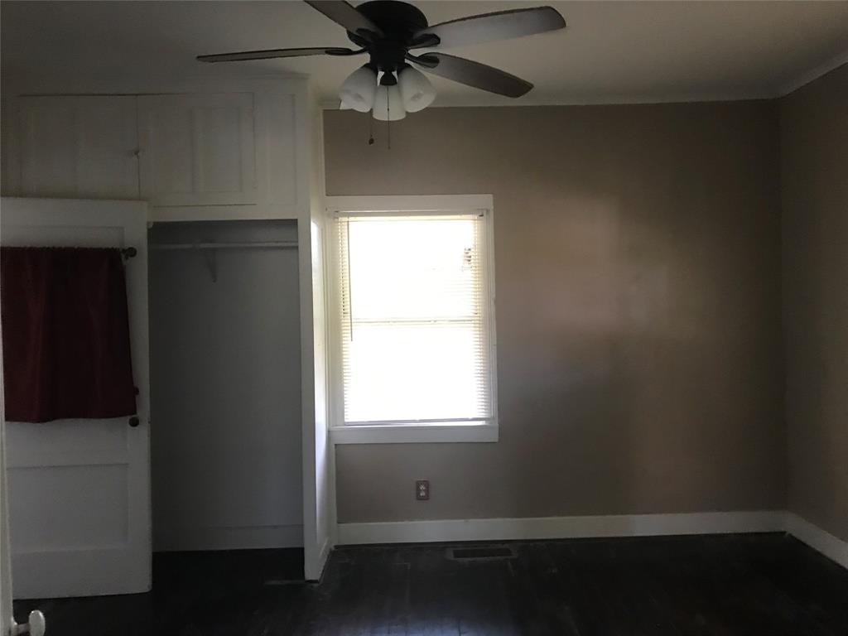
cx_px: 424
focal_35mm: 28
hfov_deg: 63.4
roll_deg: +0.7
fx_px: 686
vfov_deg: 49.7
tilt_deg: -0.5
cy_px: 318
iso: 80
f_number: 1.8
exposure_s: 1/15
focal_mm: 3.99
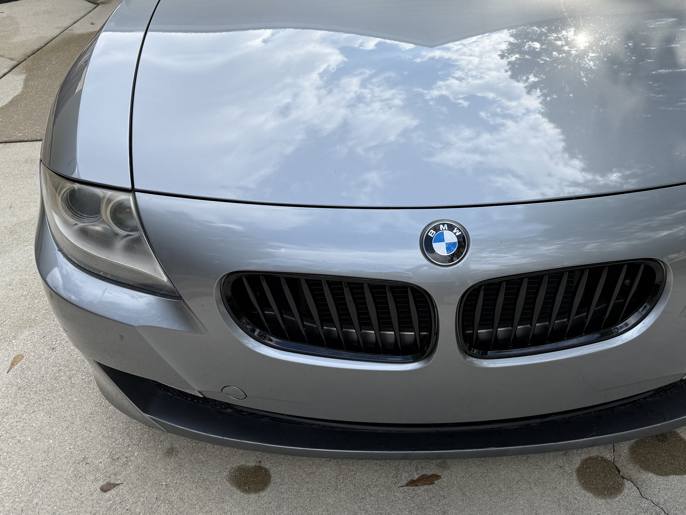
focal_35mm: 36
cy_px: 142
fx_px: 713
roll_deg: +1.2
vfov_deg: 38.8
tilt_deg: -21.9
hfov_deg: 50.8
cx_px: 433
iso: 80
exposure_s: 1/2169
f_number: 1.78
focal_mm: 6.76
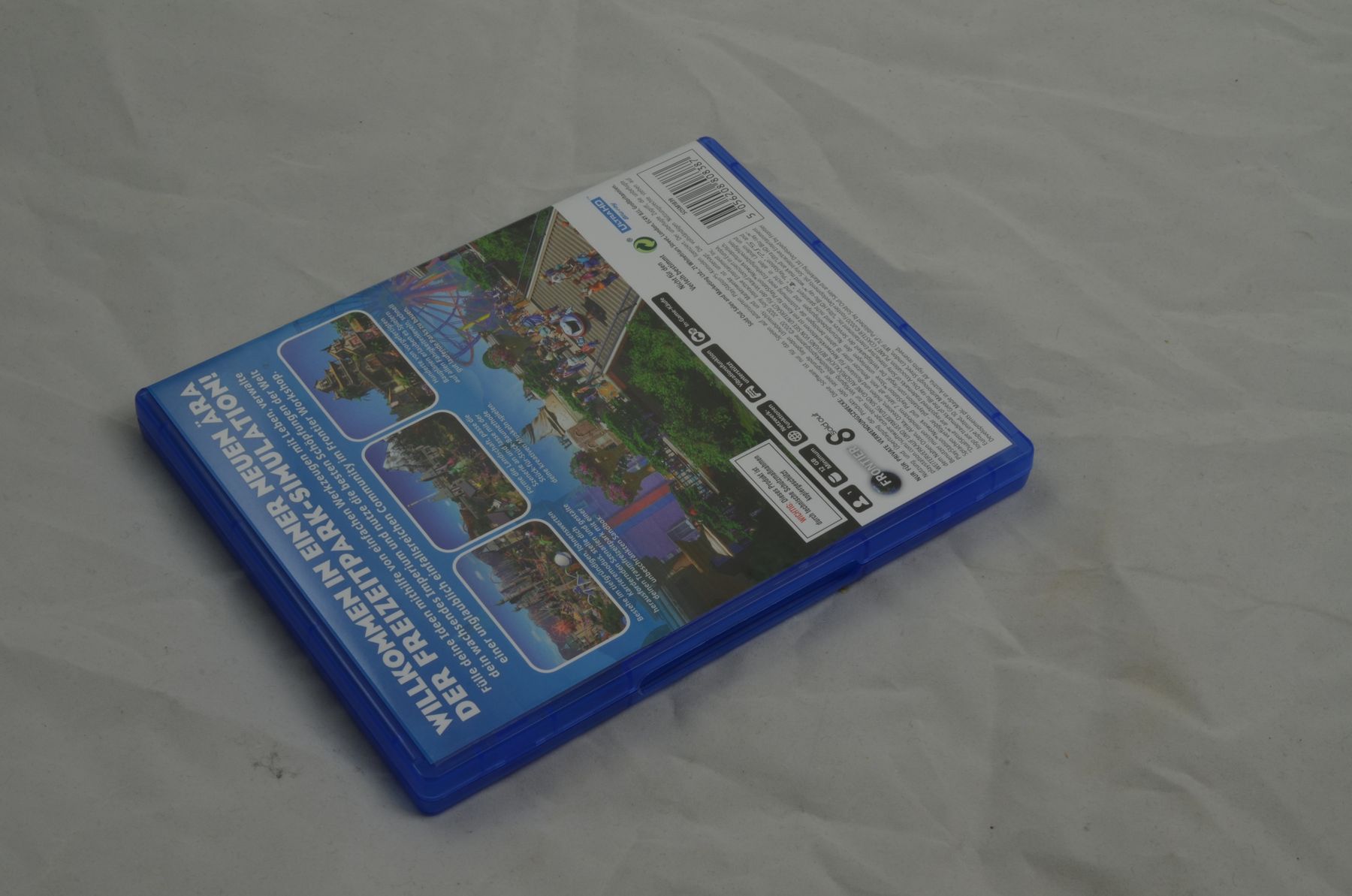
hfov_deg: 33.5
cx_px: 676
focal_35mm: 60
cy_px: 448
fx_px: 2249
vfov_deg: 22.5
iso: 100
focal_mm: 40
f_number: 20
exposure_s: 1/3
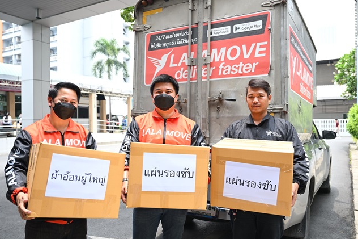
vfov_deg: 42.3
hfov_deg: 60.3
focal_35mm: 31
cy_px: 120
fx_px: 308
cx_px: 182
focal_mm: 28
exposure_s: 1/1000
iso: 500
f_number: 3.2
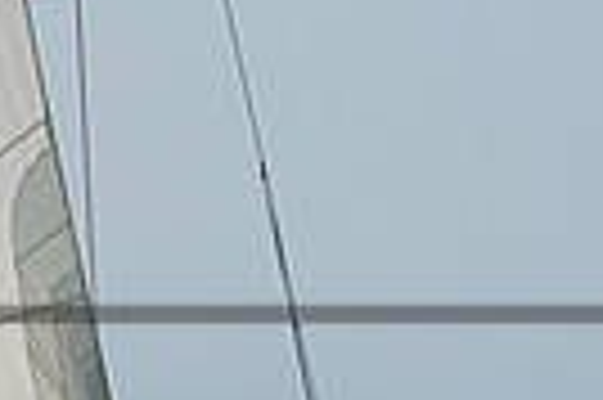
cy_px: 496
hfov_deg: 2.7
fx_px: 12514
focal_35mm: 748
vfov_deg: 1.8
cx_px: -684
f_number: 8
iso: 400
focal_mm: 150
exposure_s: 1/3200
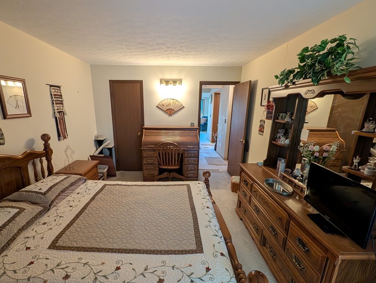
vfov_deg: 81.7
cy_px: 152
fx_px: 163
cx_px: 175
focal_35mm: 15
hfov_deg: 98.0
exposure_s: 1/33
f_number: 1.7
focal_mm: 2.02
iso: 90
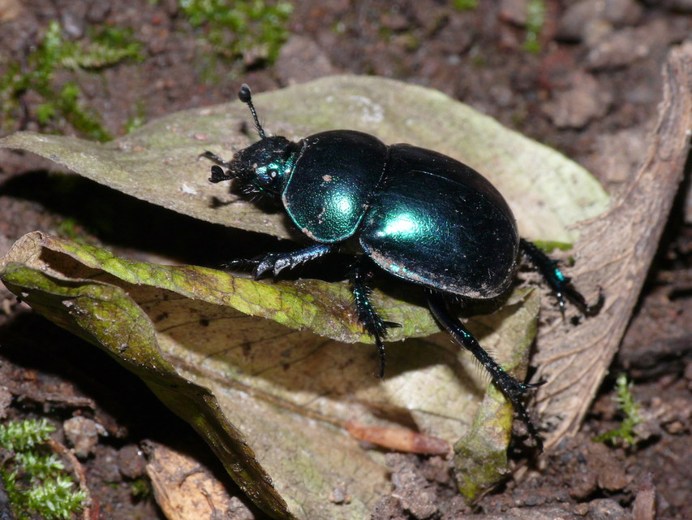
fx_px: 3819
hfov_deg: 10.4
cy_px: 260
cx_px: 346
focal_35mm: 191
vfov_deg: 7.8
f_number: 11
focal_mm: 40.4
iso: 200
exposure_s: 1/640
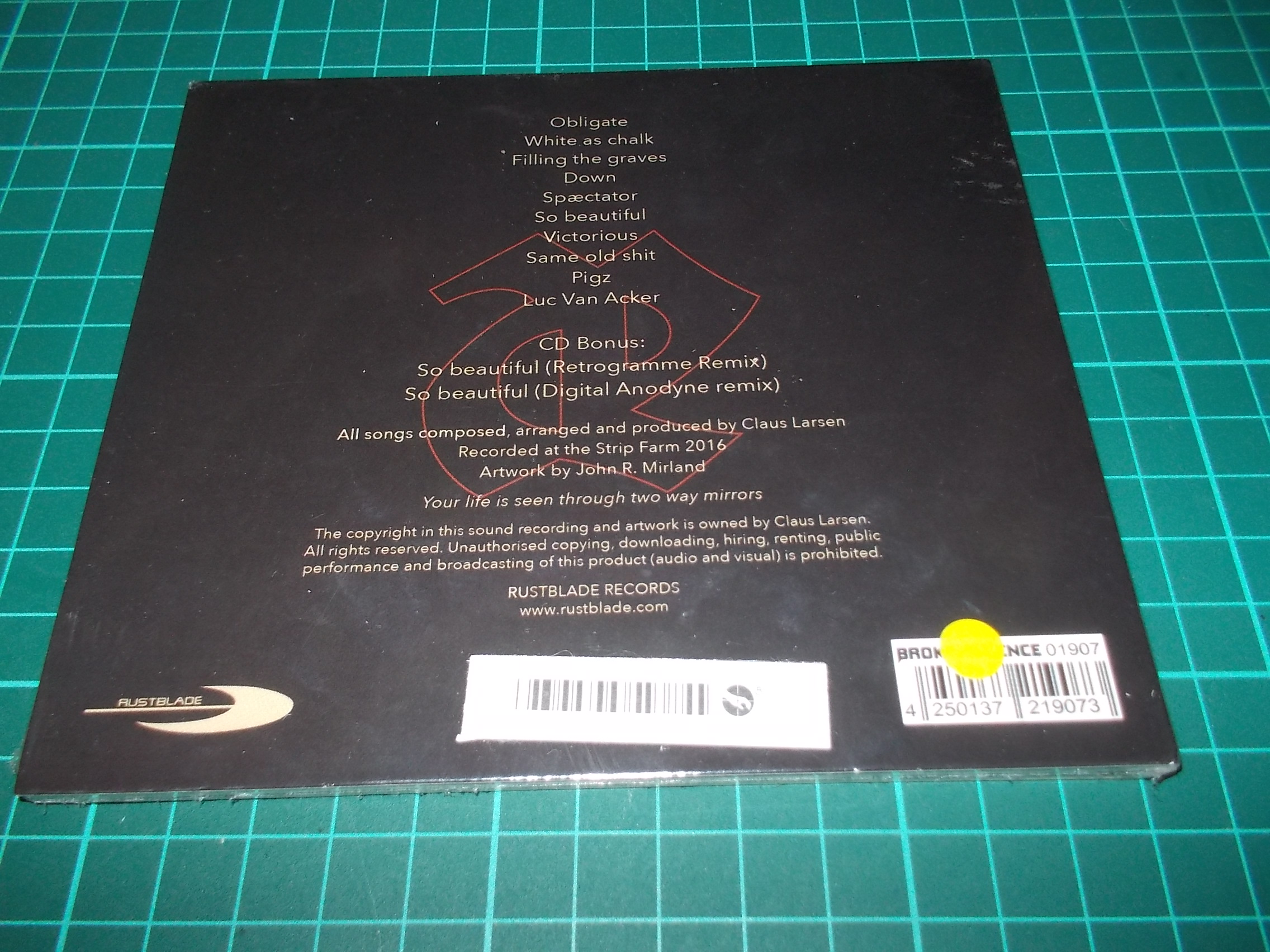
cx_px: 635
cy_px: 476
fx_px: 1064
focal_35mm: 29
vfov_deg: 48.2
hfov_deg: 61.7
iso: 200
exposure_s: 1/30
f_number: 3.3
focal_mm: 4.1
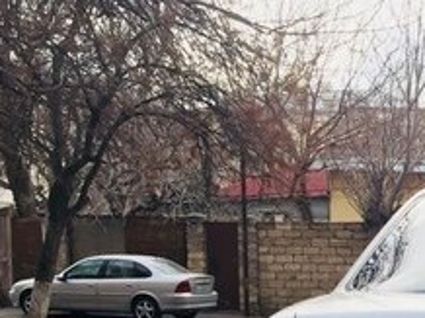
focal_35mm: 88
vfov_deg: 15.7
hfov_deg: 20.6
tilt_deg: -9.4
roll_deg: -1.5
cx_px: 532
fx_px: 1079
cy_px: 436
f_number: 2.2
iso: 32
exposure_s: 1/791
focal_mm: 4.15
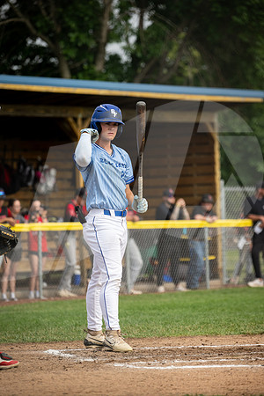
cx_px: 132
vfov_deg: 7.9
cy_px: 198
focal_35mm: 260
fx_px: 2860
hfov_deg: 5.3
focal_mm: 260
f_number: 5.6
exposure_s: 1/2000
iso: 800
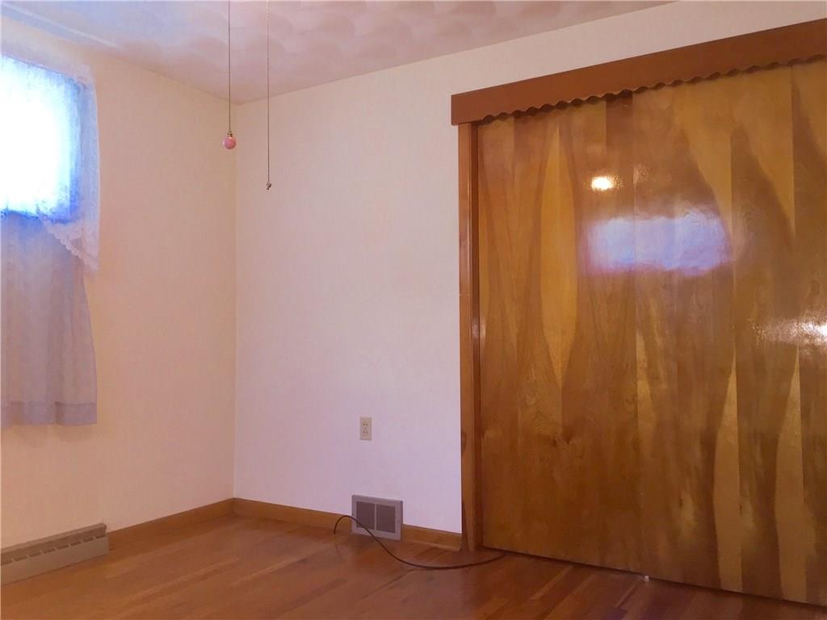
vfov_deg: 48.2
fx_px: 693
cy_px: 310
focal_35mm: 29
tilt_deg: +2.4
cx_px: 414
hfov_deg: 61.7
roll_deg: -0.5
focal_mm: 4.15
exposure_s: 1/24
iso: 100
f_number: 2.2
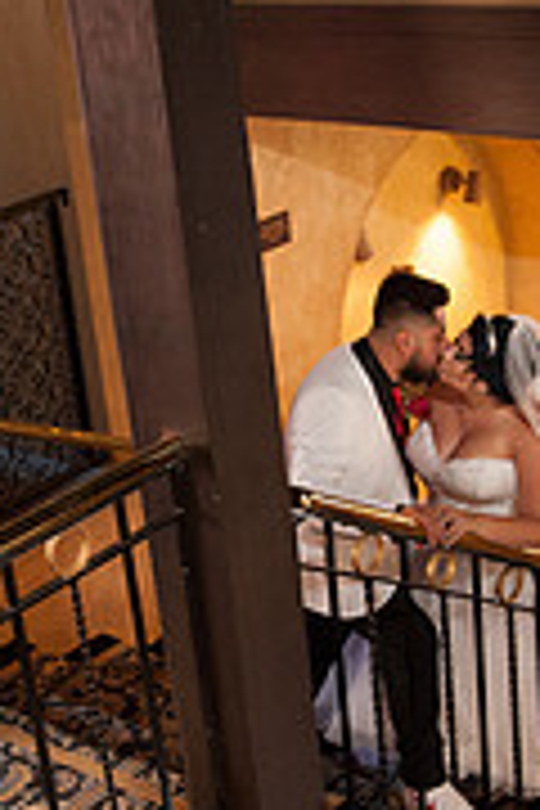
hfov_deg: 19.5
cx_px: 250
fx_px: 1575
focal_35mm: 70
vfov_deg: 28.8
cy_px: 500
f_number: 4.5
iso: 4000
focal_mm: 28
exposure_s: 1/80
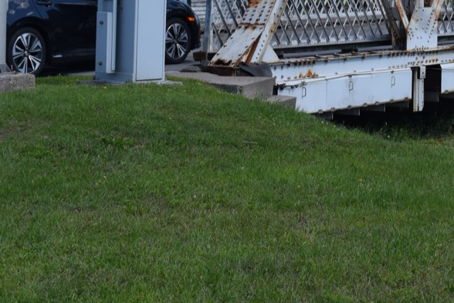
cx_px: 500
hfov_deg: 16.8
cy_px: -101
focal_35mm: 118
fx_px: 1493
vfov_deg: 11.3
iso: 200
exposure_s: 1/400
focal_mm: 29
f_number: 10
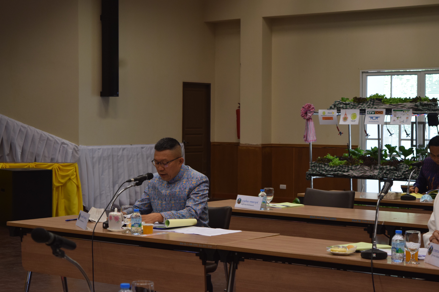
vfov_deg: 16.6
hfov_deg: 24.6
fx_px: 1006
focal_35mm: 82
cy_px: 146
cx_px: 220
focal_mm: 55
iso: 500
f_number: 5.6
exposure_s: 1/60
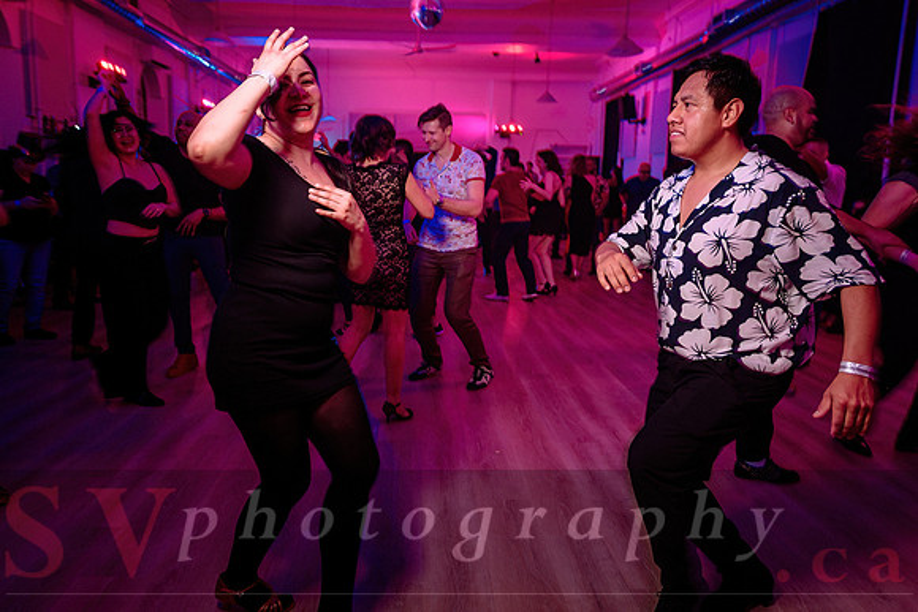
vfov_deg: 49.0
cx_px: 423
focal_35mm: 26
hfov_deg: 68.6
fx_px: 672
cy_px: 291
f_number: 3.5
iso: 800
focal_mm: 24
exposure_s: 1/50
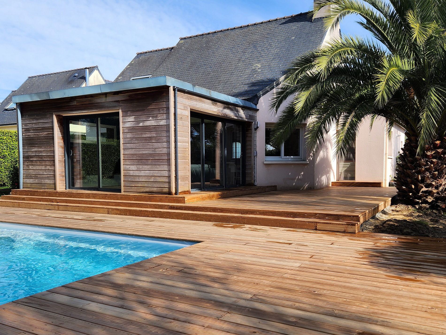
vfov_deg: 58.9
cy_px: 168
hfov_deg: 73.9
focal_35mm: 23
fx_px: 296
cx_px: 223
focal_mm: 5.4
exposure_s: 1/952
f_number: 1.8
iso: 20
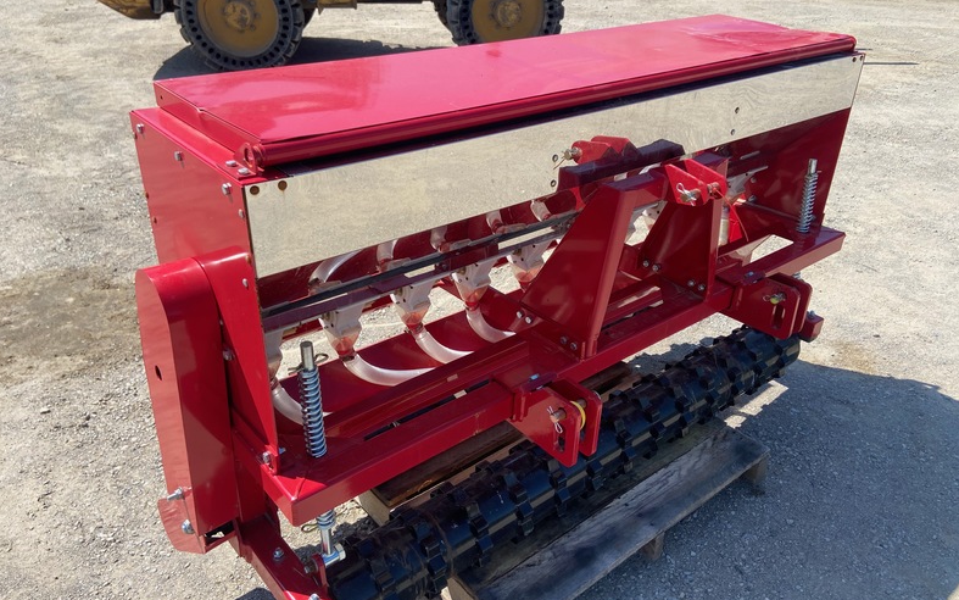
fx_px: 732
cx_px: 479
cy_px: 300
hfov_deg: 66.5
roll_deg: +0.5
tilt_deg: -30.7
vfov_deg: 44.5
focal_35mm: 28
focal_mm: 4.25
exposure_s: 1/1838
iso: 32
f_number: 1.8
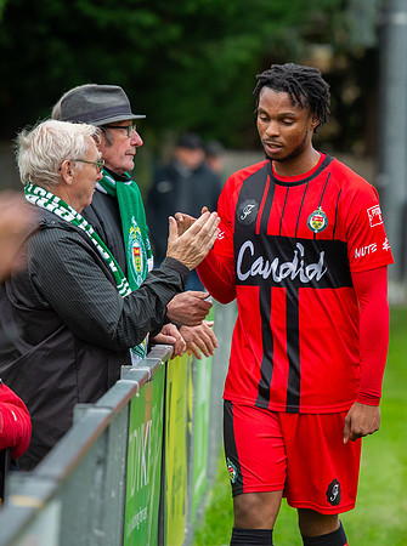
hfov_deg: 5.3
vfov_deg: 7.1
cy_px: 247
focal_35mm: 278
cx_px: 316
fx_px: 4375
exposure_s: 1/800
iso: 1600
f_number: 3.5
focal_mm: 175
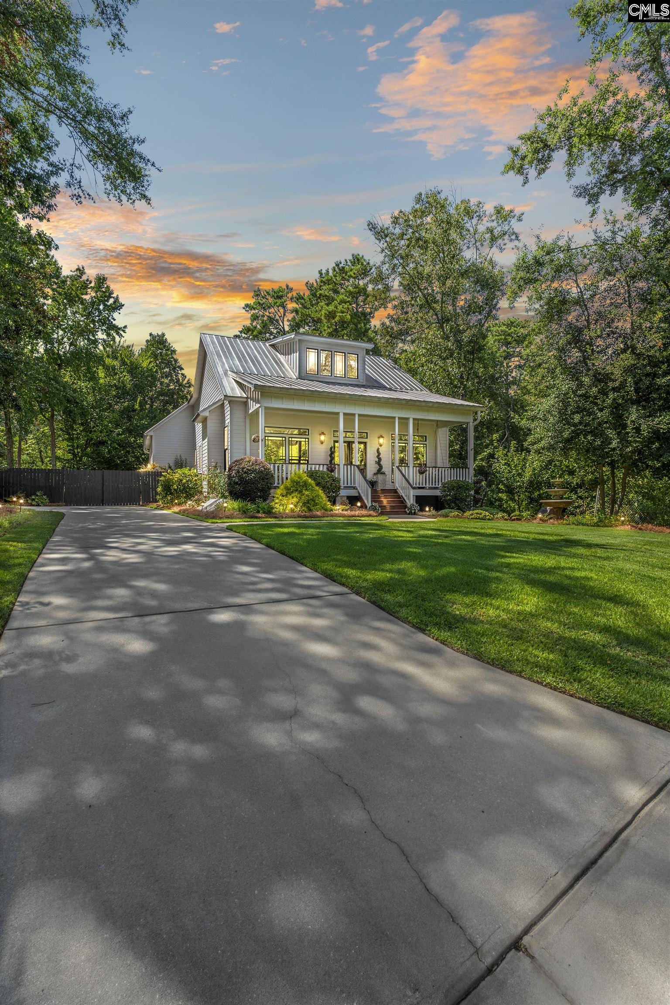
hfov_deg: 72.1
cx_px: 335
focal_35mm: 16
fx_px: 461
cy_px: 502
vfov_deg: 95.0
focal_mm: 11
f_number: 6.3
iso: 200
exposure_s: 1/500
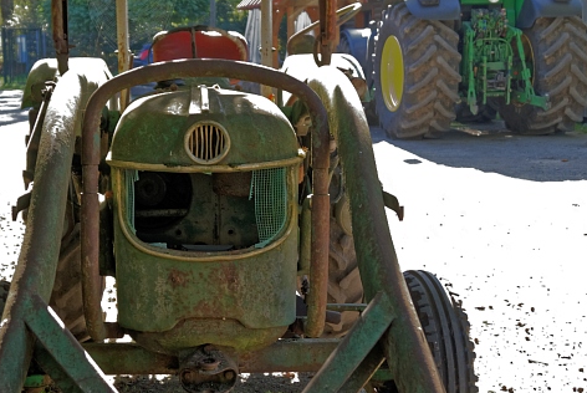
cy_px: 207
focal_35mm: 65
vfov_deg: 21.0
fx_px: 1061
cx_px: 217
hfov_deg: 30.8
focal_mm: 20
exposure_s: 1/40
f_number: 4
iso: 200
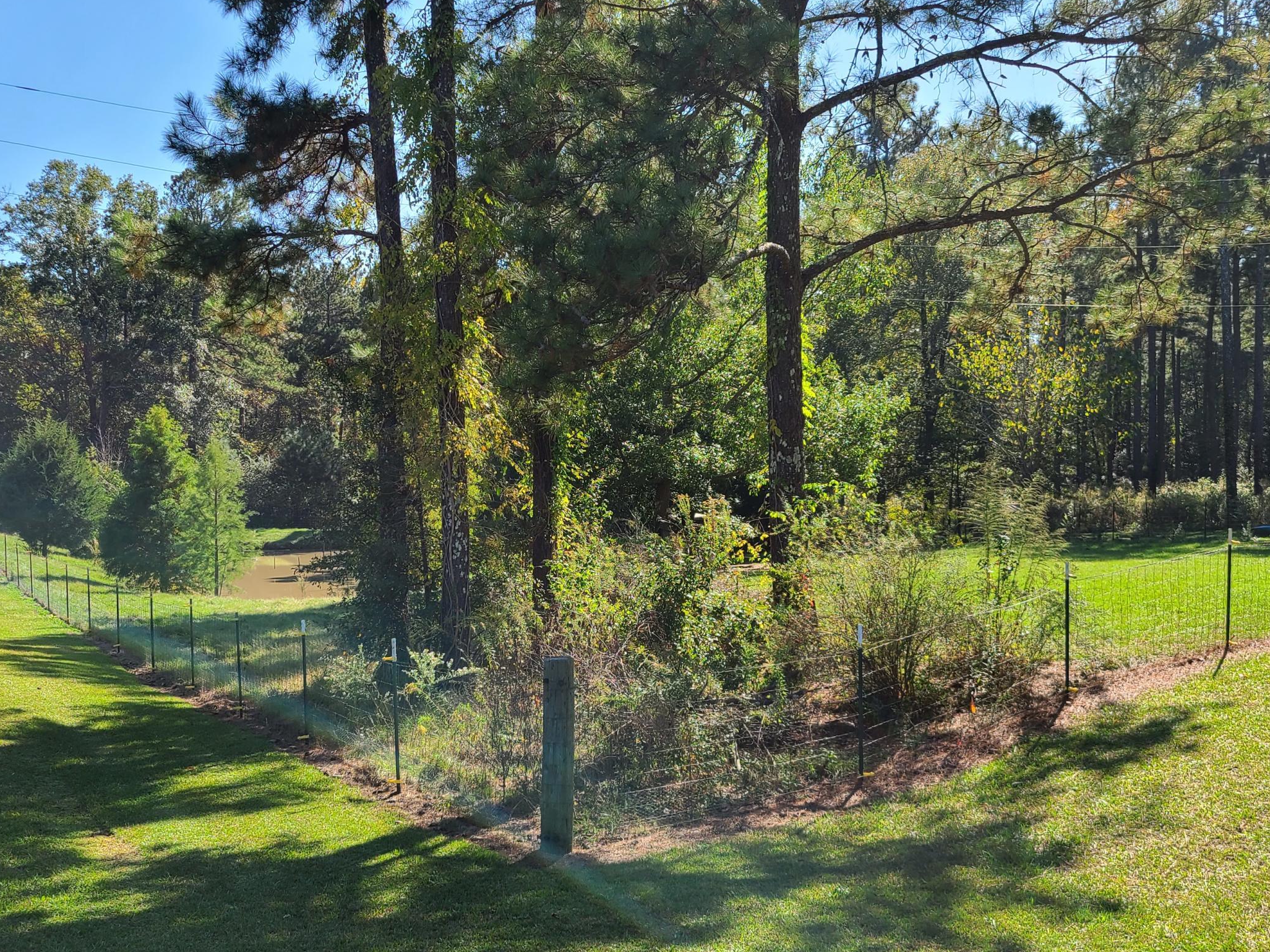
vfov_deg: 37.7
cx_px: 549
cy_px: 520
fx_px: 1394
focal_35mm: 38
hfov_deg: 48.8
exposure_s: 1/1052
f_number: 1.8
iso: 40
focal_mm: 5.4
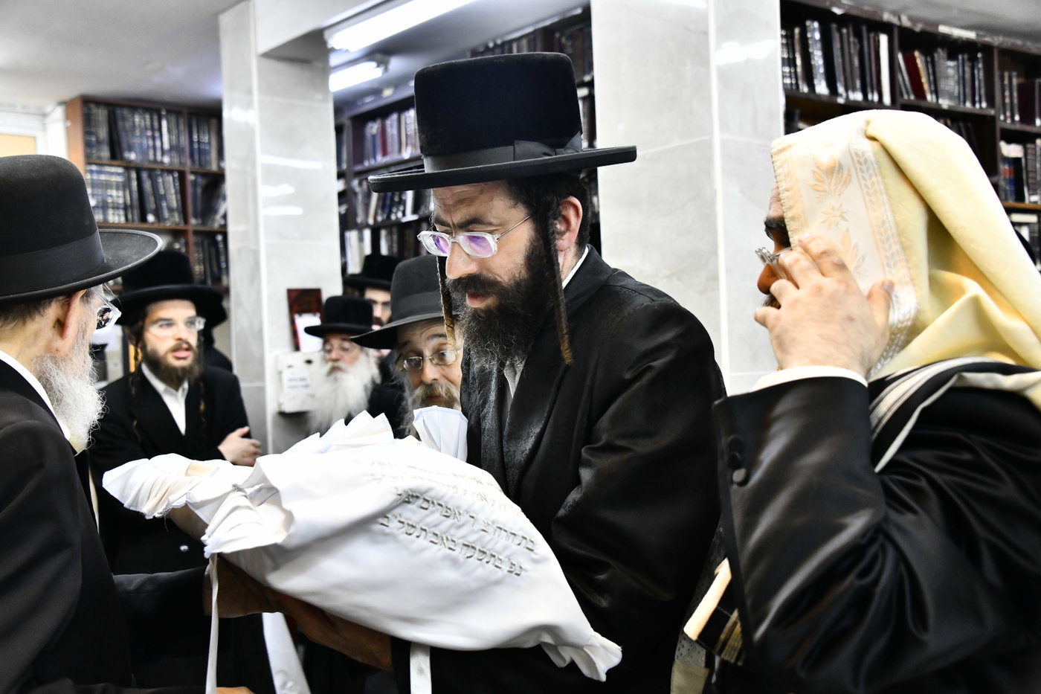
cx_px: 520
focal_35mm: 42
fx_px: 1214
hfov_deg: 46.4
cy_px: 347
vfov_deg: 31.9
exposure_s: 1/320
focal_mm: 42
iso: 2500
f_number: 5.6
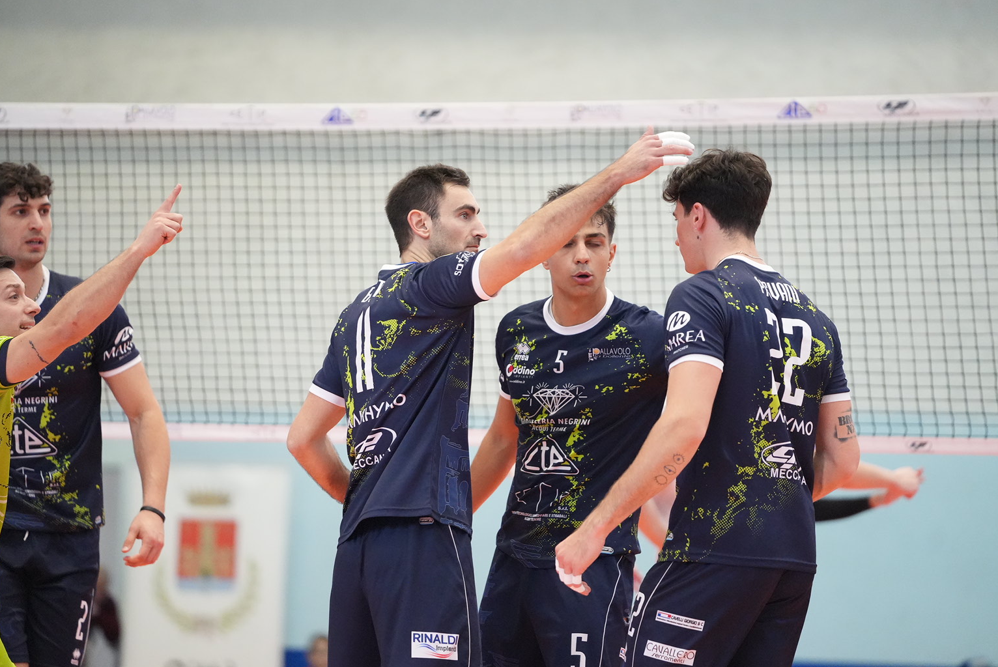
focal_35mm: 192
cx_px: 478
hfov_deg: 10.7
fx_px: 5327
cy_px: 329
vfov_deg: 7.2
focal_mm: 182
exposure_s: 1/2000
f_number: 2.8
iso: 10000
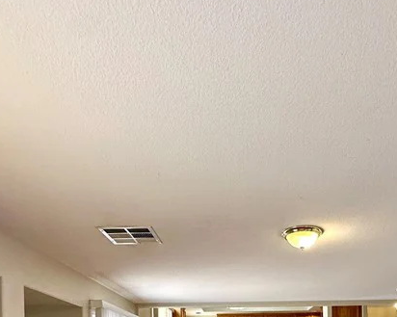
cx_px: 249
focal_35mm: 34
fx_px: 399
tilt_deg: +0.4
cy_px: 363
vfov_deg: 35.7
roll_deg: +1.4
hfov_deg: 52.3
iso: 200
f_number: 2.2
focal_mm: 2.22
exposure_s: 1/120
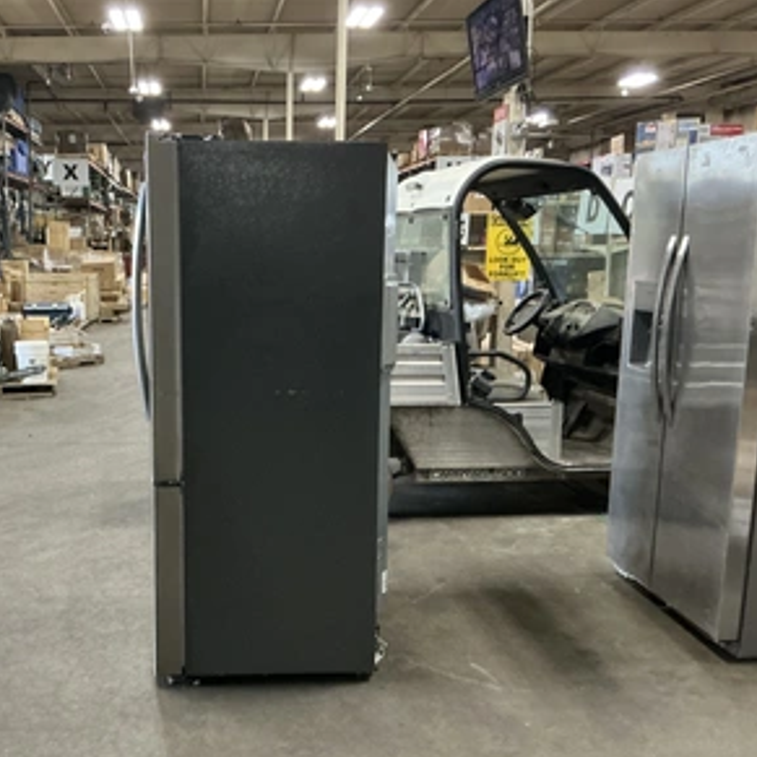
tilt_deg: -8.1
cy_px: 385
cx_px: 242
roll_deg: +0.9
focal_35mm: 34
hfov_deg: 47.5
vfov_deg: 48.4
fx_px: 841
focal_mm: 3
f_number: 1.8
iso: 320
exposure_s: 1/40
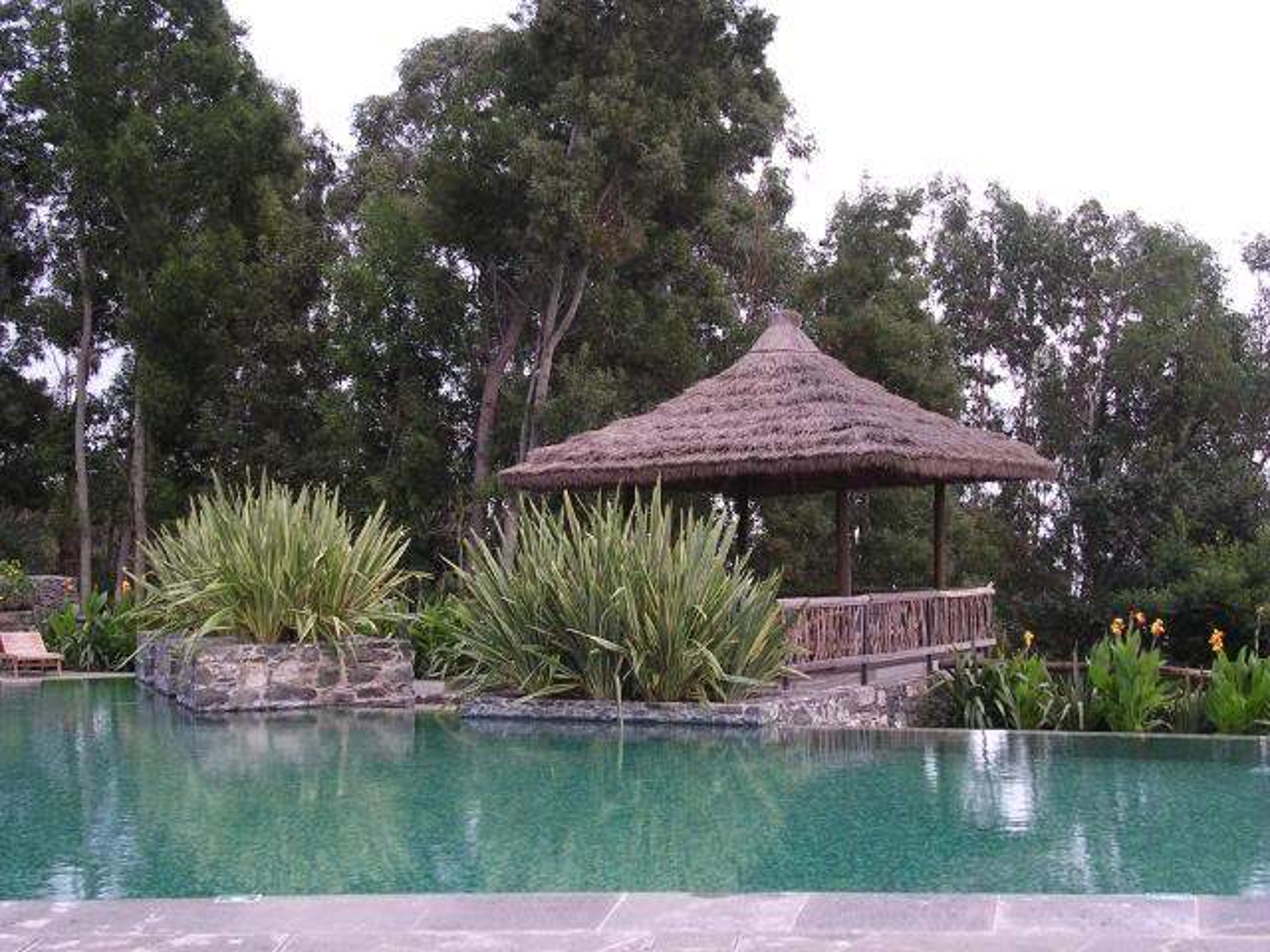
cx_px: 635
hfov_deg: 38.9
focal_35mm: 49
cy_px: 476
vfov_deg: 29.7
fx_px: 1798
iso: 112
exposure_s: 1/30
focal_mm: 7.5
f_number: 3.1
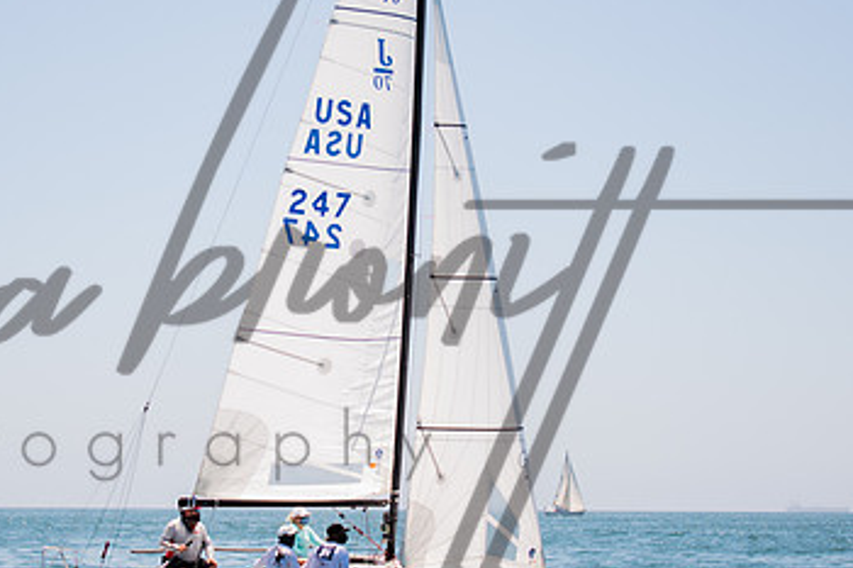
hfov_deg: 17.5
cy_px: 262
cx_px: 324
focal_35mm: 117
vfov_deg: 11.7
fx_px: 2771
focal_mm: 46
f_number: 5.3
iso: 100
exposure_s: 1/320
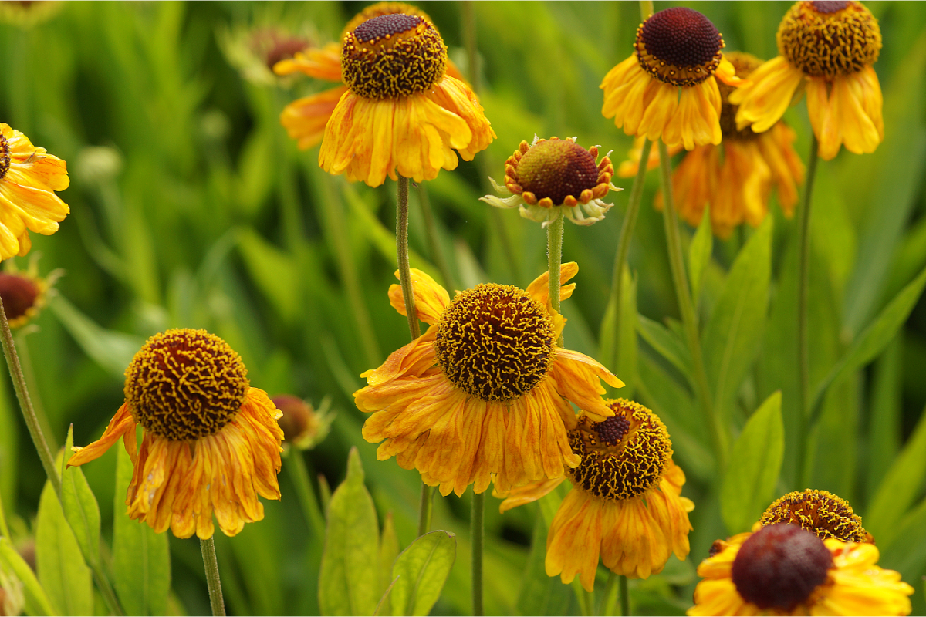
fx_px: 3858
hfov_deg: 13.7
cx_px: 463
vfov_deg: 9.1
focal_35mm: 150
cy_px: 308
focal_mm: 100
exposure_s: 1/160
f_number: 5.6
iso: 200
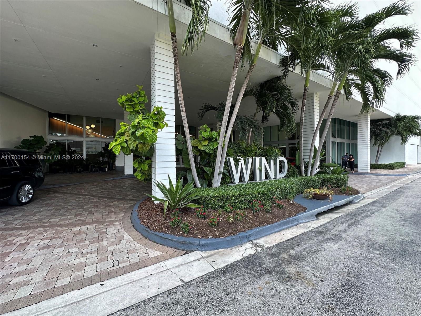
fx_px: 170
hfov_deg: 102.1
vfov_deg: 85.7
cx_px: 210
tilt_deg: -1.0
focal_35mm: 14
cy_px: 158
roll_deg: +0.4
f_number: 2.2
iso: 40
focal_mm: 2.22
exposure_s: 1/104
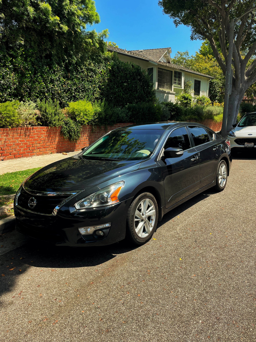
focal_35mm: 26
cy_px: 171
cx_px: 128
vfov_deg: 67.3
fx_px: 256
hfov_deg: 53.1
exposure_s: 1/1401
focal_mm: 4.2
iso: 32
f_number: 1.6
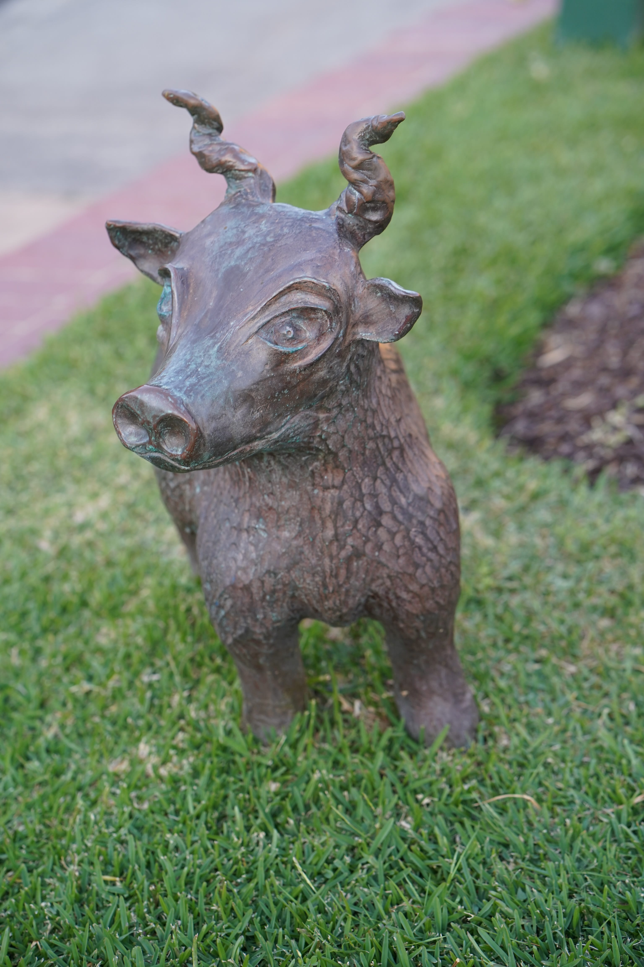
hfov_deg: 16.1
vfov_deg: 23.9
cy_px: 484
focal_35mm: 85
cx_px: 322
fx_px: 2281
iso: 500
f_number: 4
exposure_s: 1/160
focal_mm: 85
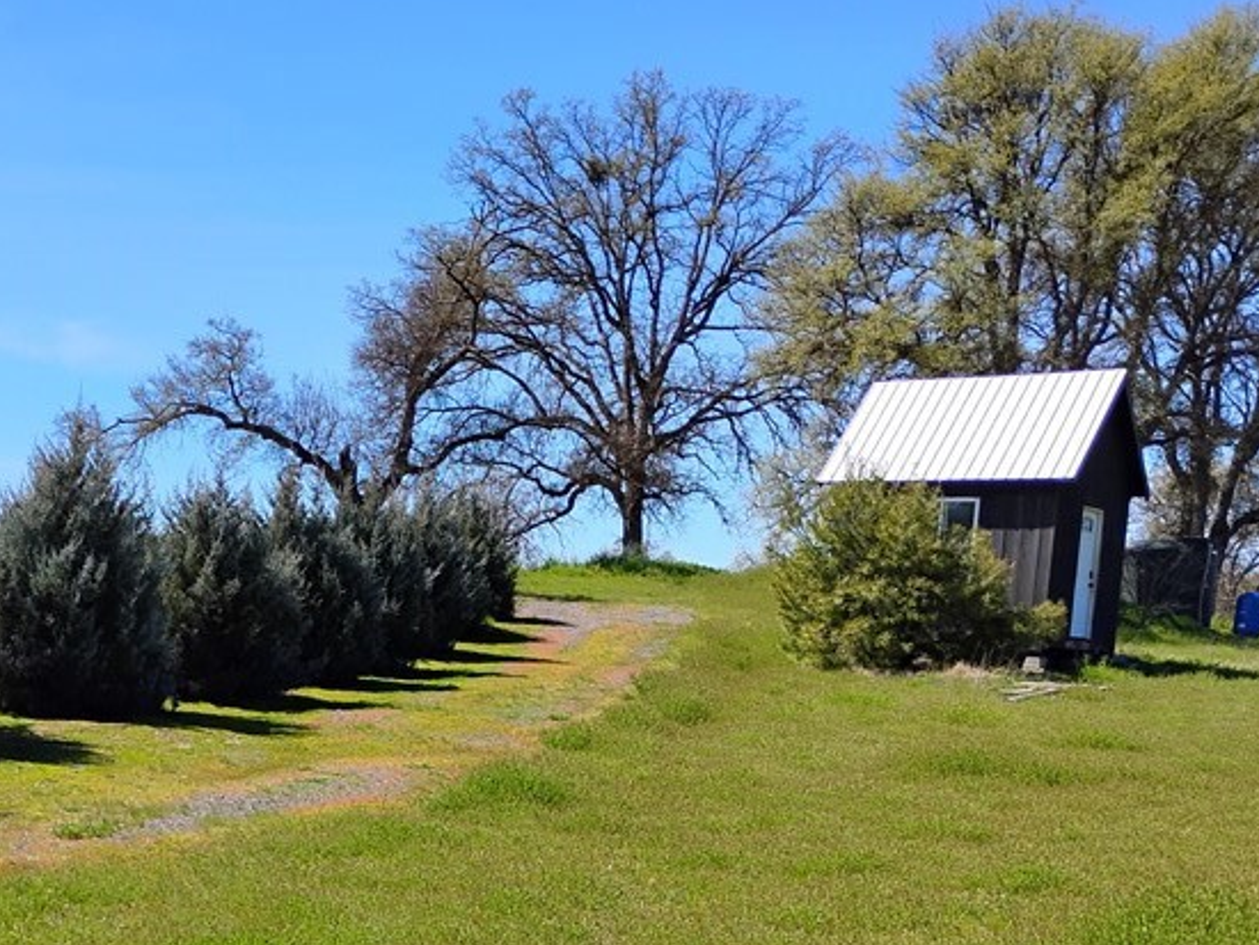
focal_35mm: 52
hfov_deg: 36.5
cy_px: 928
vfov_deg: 26.7
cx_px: 430
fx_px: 1892
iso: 100
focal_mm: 4.26
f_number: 1.8
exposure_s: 1/872
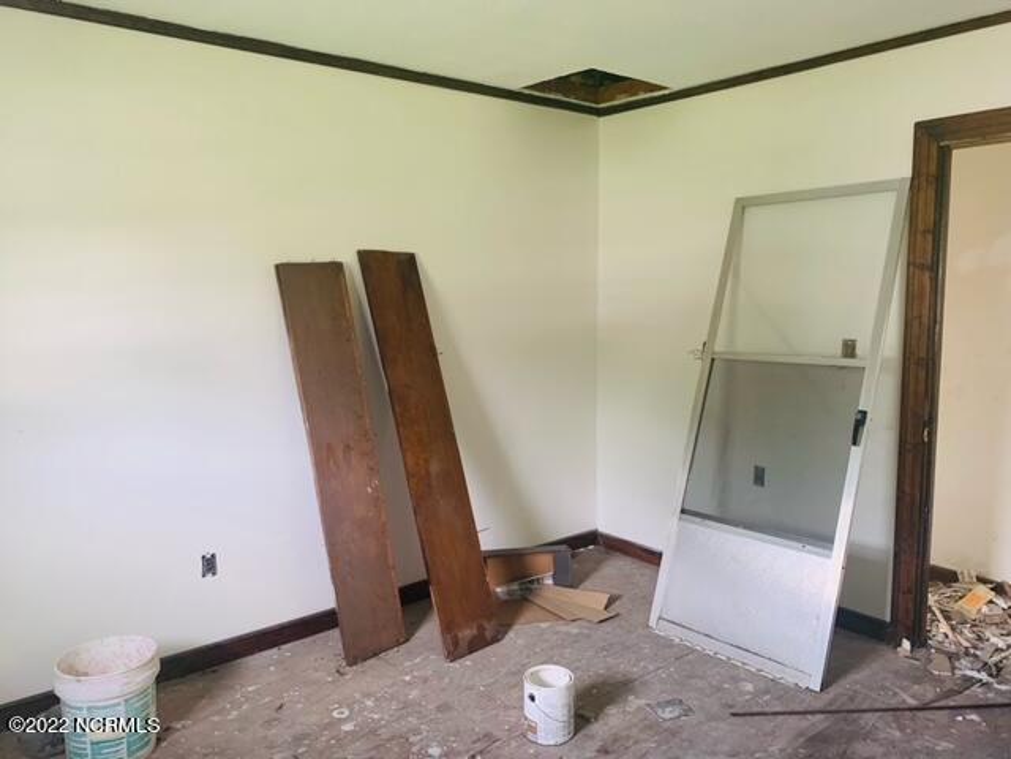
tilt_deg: -5.2
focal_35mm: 26
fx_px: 759
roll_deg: +2.3
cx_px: 506
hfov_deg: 67.3
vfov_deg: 53.1
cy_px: 380
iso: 200
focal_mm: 4.25
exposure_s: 1/60
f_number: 1.8
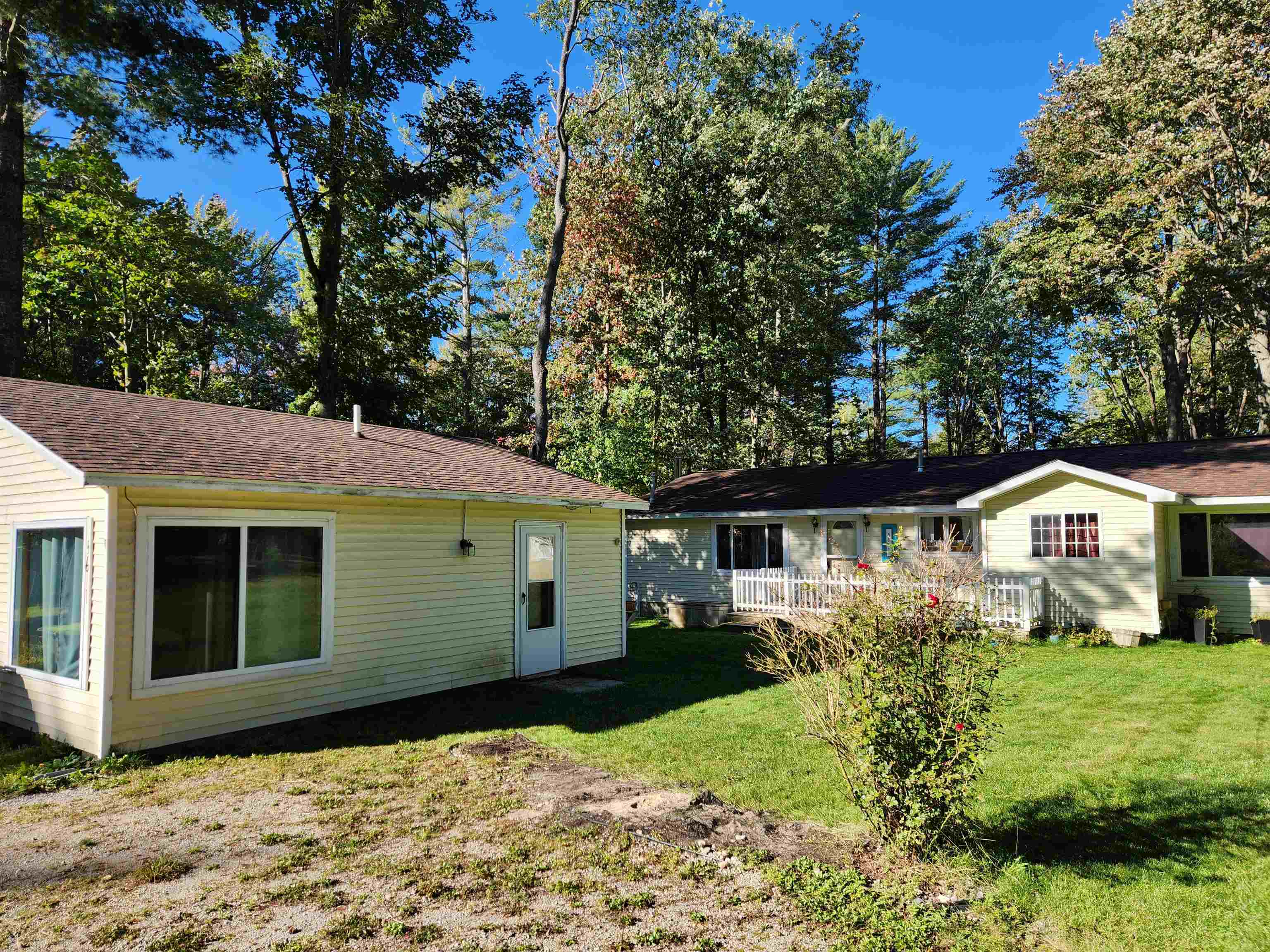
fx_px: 844
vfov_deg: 58.9
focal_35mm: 23
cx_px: 635
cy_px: 476
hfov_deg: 73.9
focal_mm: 5.4
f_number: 1.8
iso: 20
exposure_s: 1/671
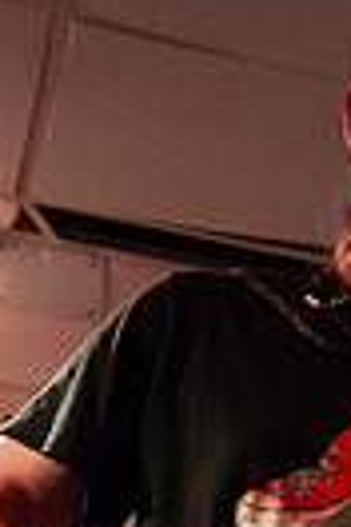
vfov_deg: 13.1
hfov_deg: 8.9
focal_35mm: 150
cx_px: 525
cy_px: 719
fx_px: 2194
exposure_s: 1/40
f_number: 6.3
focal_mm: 44
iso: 6400
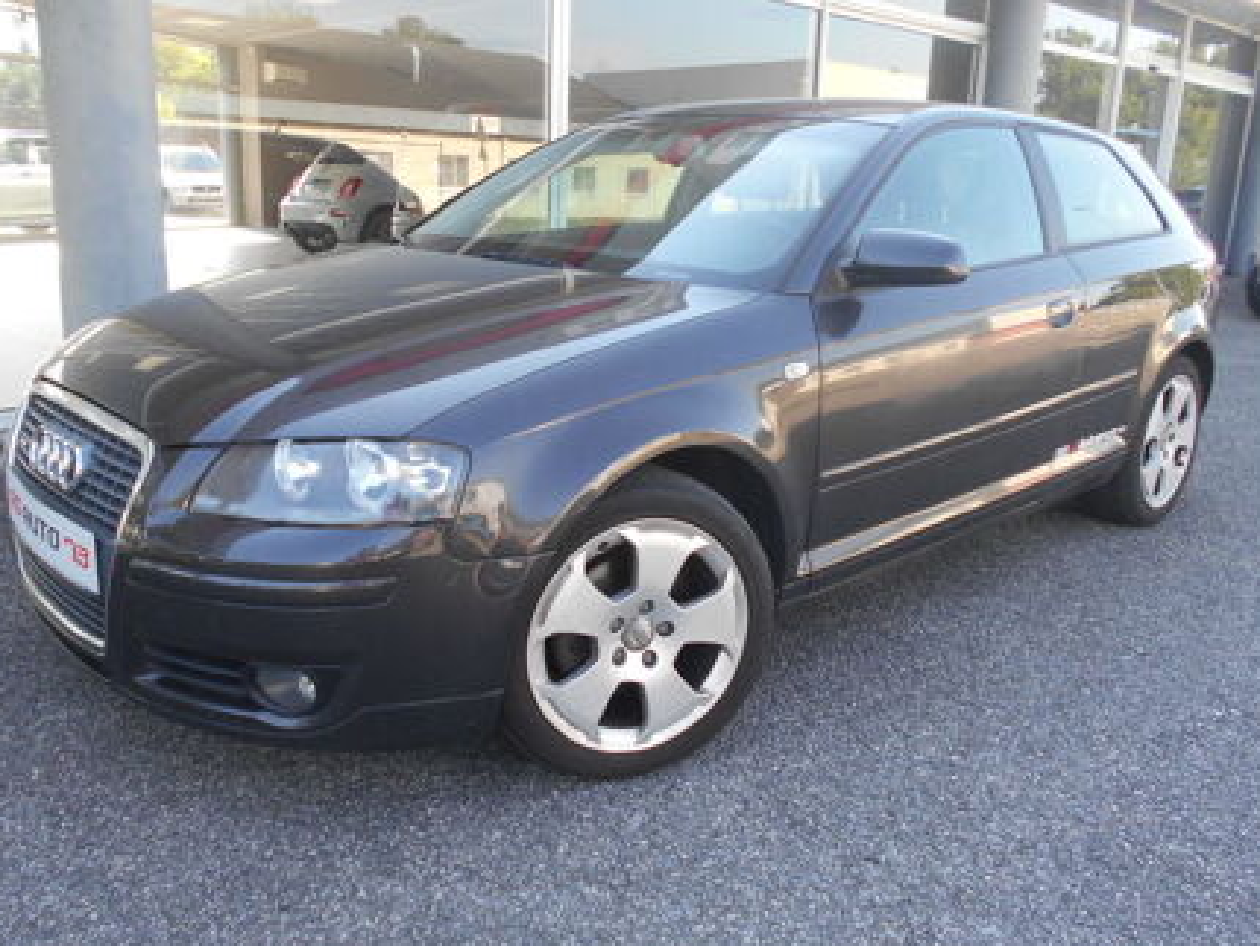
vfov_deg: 48.3
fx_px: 1056
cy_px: 457
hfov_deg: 61.6
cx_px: 598
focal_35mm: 29
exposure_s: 1/100
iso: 80
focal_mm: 4.6
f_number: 3.2
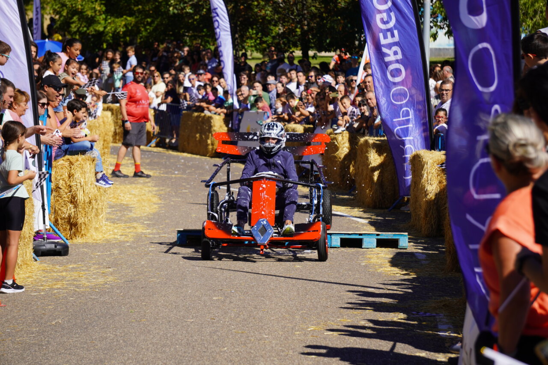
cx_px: 274
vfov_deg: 7.9
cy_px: 182
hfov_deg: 11.8
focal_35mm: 174
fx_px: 2648
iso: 100
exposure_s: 1/640
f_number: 5.6
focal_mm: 116
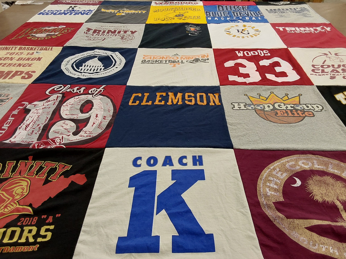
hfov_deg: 63.4
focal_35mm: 28
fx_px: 280
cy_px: 130
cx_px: 173
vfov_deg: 49.7
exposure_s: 1/60
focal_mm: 2.91
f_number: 1.9
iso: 64
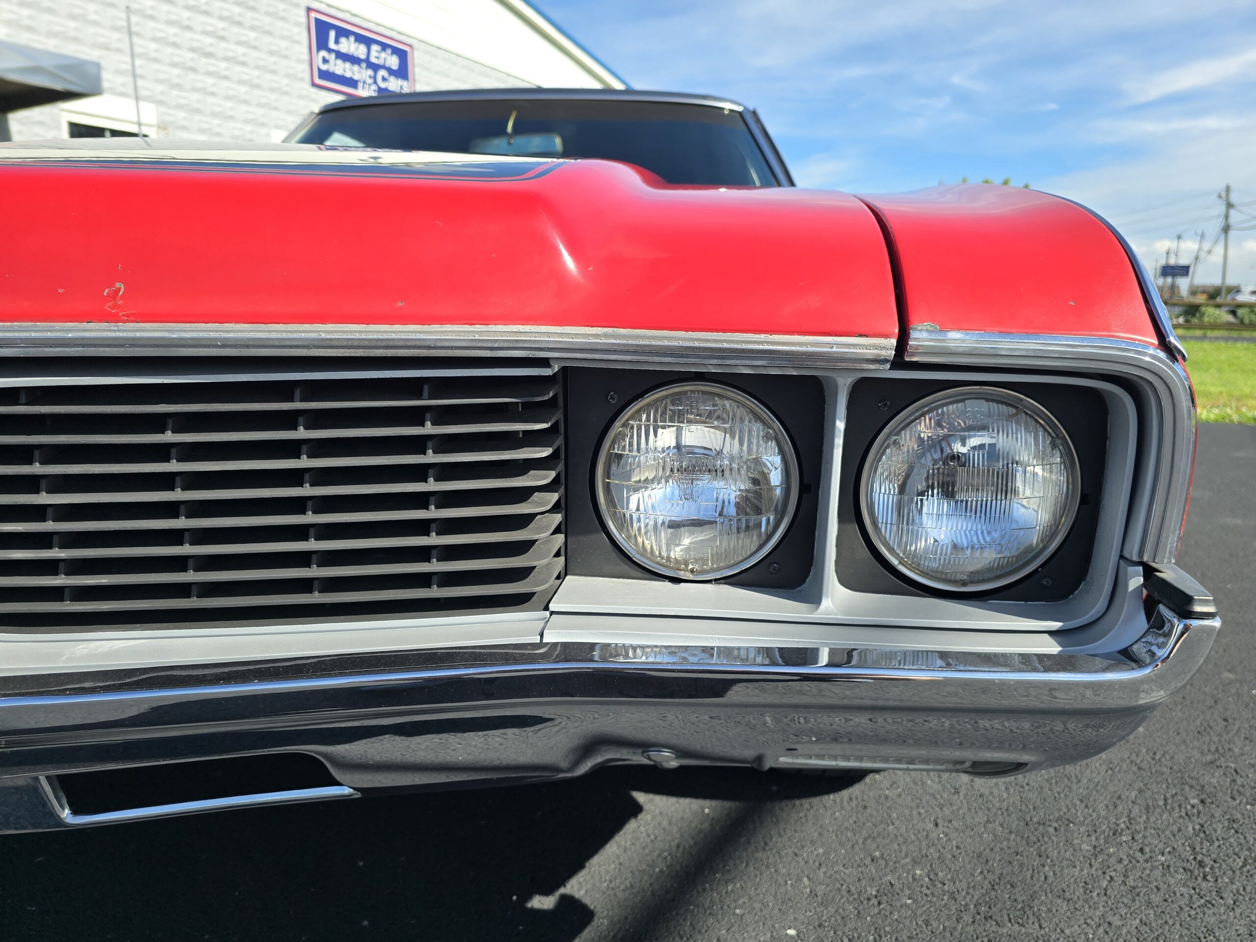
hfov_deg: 73.9
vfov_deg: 58.9
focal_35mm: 23
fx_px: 835
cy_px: 471
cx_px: 628
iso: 12
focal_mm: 6.3
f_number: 1.7
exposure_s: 1/512
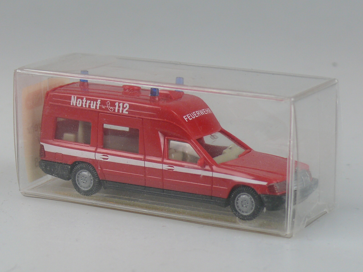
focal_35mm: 132
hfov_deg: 14.9
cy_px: 136
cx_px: 182
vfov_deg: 11.2
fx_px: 1384
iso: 100
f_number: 3.6
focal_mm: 15.7
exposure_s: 1/100
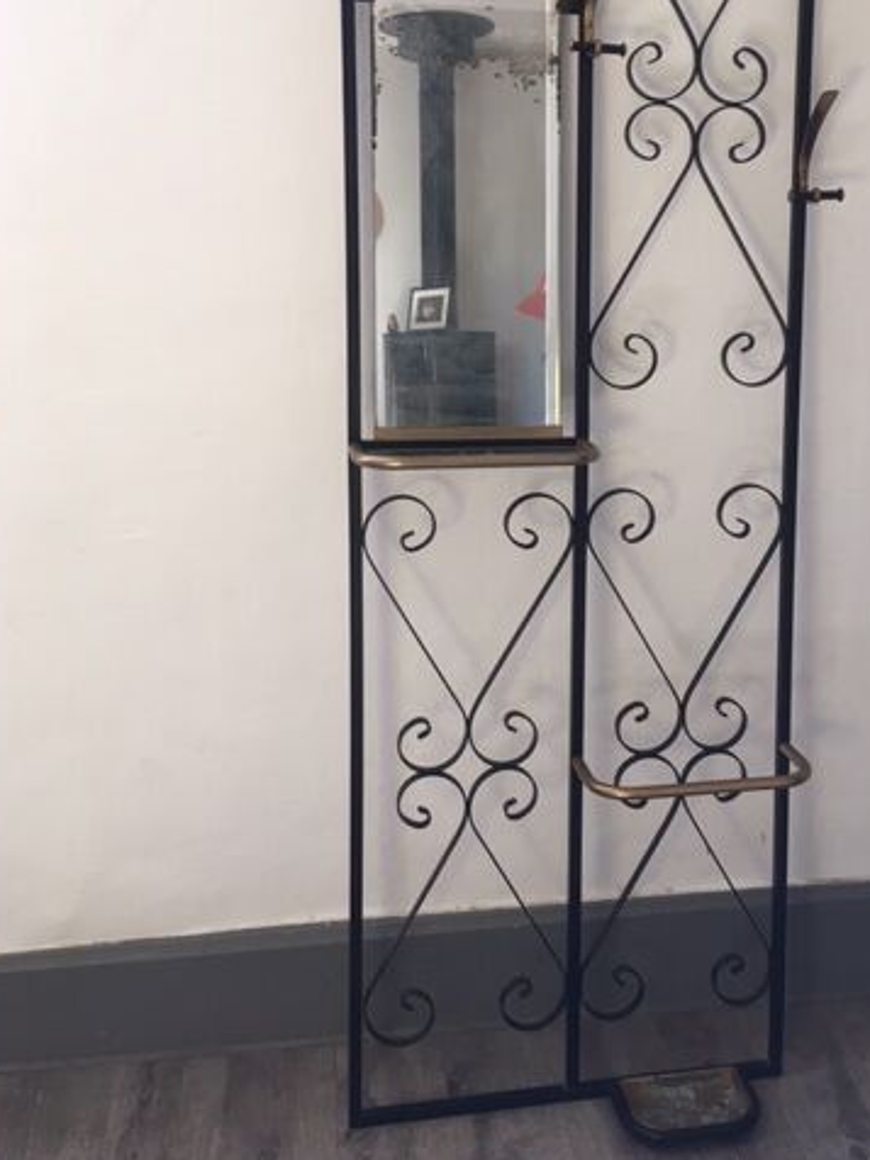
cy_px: 407
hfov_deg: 36.6
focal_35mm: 39
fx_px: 1307
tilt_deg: -13.3
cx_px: 553
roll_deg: -2.3
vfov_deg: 47.2
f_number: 2.2
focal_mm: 4.15
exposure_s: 1/33
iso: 25
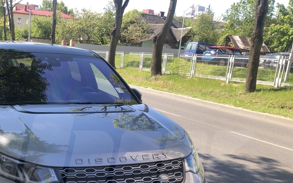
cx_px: 84
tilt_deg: -14.7
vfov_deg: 28.4
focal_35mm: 44
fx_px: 351
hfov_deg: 44.2
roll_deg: -4.5
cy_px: 154
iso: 20
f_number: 1.8
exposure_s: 1/453
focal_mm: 4
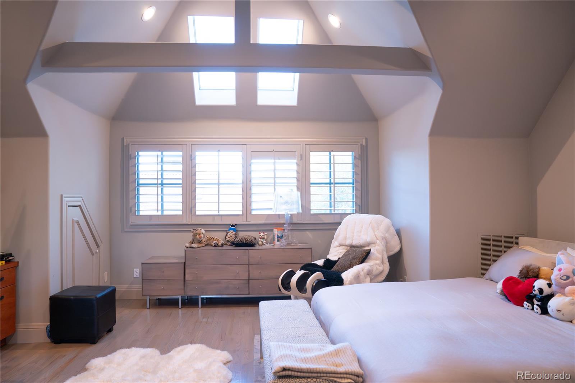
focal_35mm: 24
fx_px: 383
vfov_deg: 53.1
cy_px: 192
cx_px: 288
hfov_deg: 73.8
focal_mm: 24
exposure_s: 1/125
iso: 3200
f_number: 5
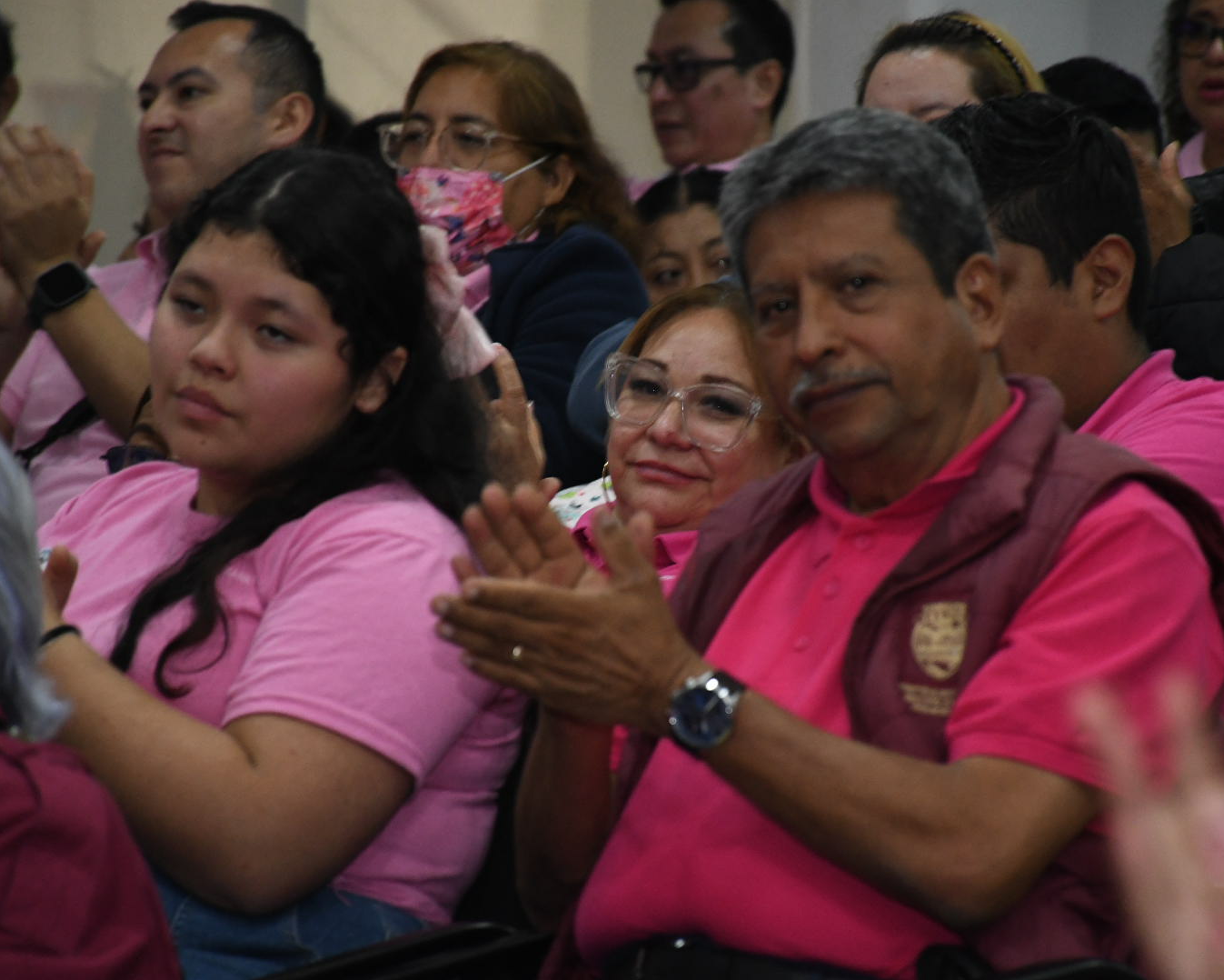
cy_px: 490
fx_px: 8587
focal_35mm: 237
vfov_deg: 6.5
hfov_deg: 8.2
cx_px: 676
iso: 2500
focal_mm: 140
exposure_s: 1/100
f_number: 6.3
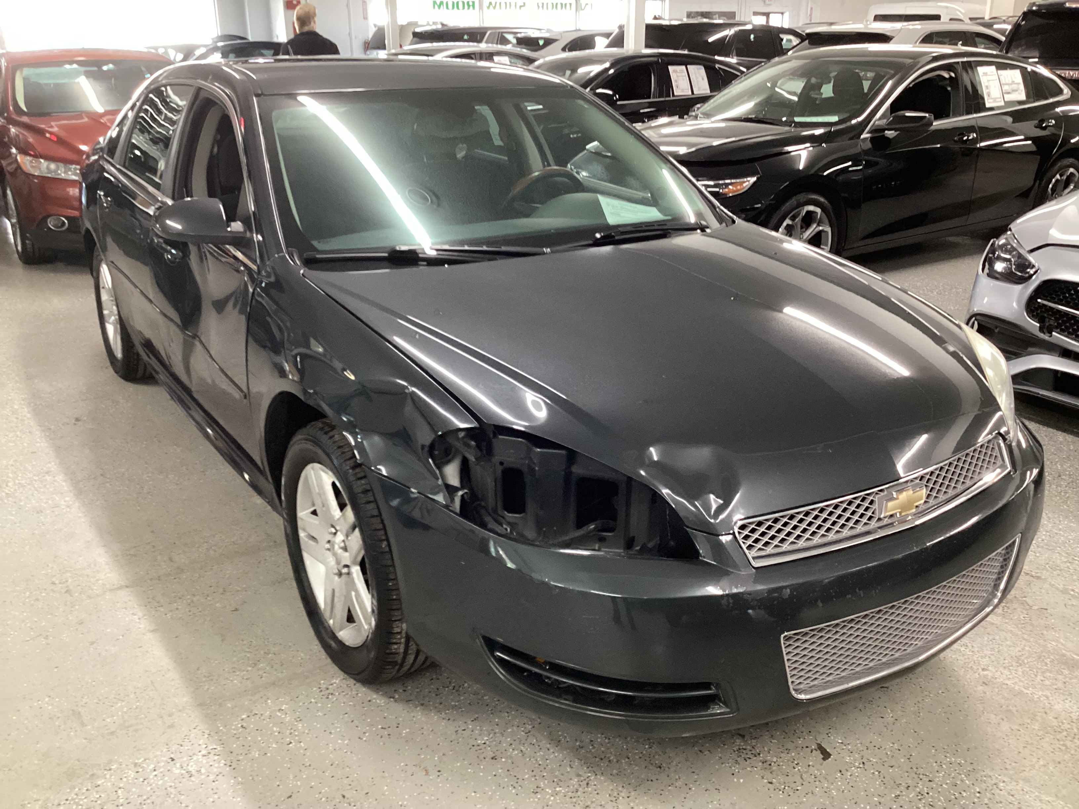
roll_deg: +0.0
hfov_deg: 58.4
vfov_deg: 45.4
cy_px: 404
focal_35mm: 31
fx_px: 966
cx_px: 540
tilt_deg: -21.8
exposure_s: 1/50
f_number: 2.4
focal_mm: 3.3
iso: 320
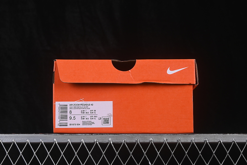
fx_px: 515
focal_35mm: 75
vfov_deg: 18.2
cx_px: 124
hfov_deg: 27.0
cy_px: 82
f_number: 8
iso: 160
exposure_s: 1/80
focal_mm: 50
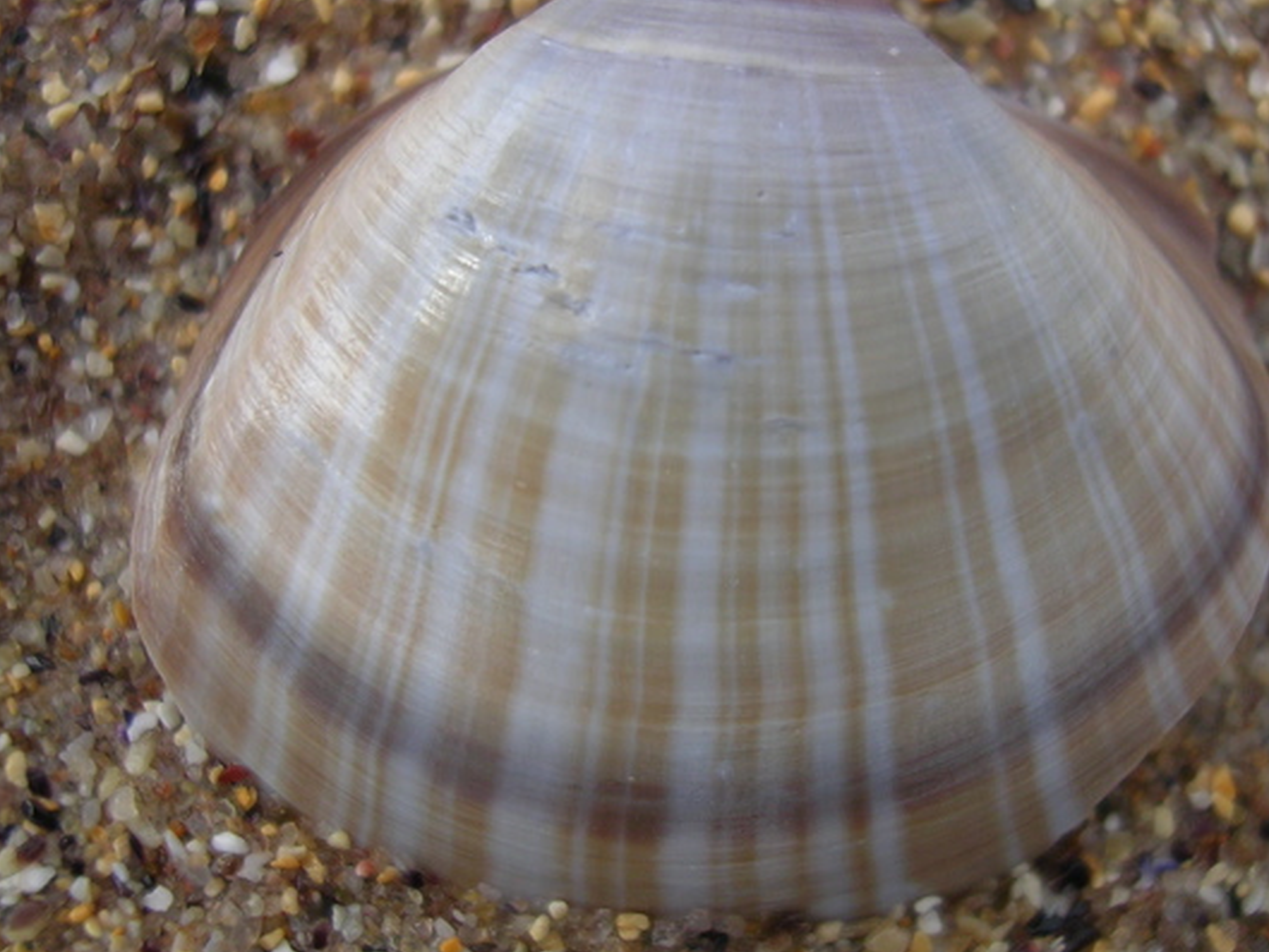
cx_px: 760
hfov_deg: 41.0
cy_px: 475
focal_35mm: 46
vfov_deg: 31.5
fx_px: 1687
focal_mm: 5.8
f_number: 2.8
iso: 50
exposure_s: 1/526
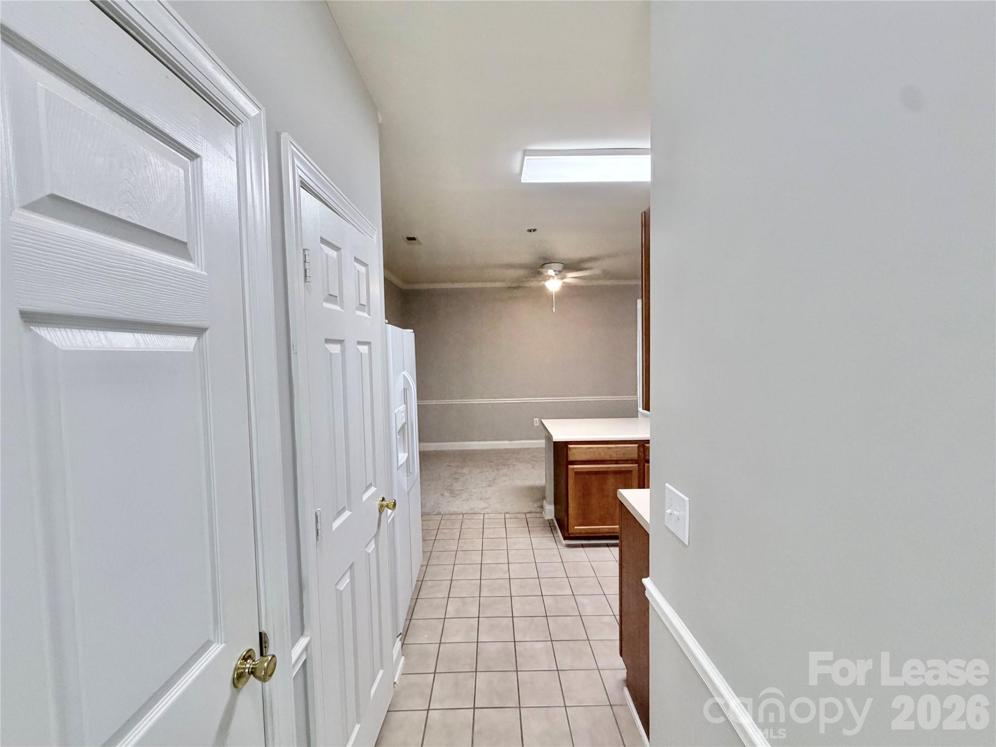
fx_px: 403
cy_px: 374
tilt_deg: -3.1
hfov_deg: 102.1
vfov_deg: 85.7
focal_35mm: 14
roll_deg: +1.5
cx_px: 498
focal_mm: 2.22
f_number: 2.2
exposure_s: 1/120
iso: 320
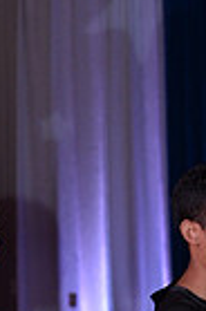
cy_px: 488
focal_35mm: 385
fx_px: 3321
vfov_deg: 5.3
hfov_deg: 3.6
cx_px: 100
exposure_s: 1/250
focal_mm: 92
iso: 1600
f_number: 6.3
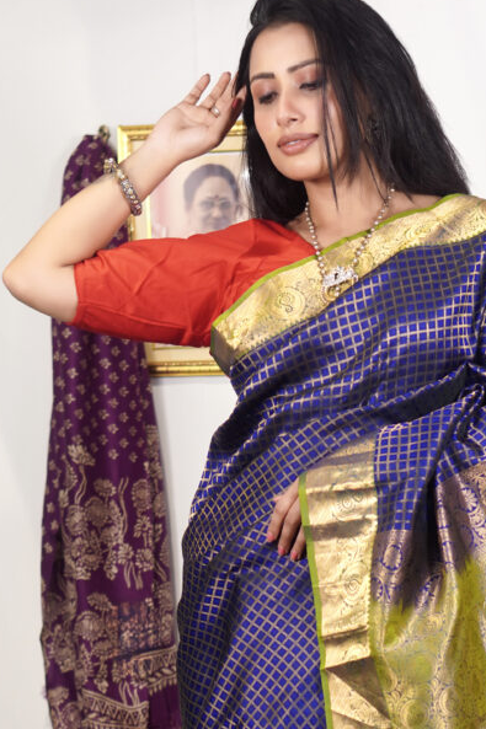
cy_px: 670
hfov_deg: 20.0
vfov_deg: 28.4
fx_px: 1378
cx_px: 298
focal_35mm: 68
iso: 100
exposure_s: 1/160
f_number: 8
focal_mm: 35
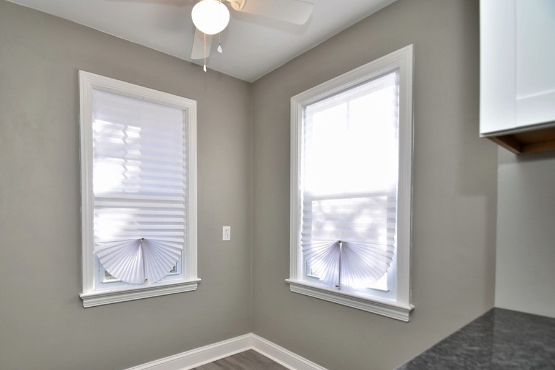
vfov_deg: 66.9
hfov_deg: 89.1
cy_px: 218
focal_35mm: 18
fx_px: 277
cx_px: 228
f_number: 7.1
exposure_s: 1/60
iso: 200
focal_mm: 10
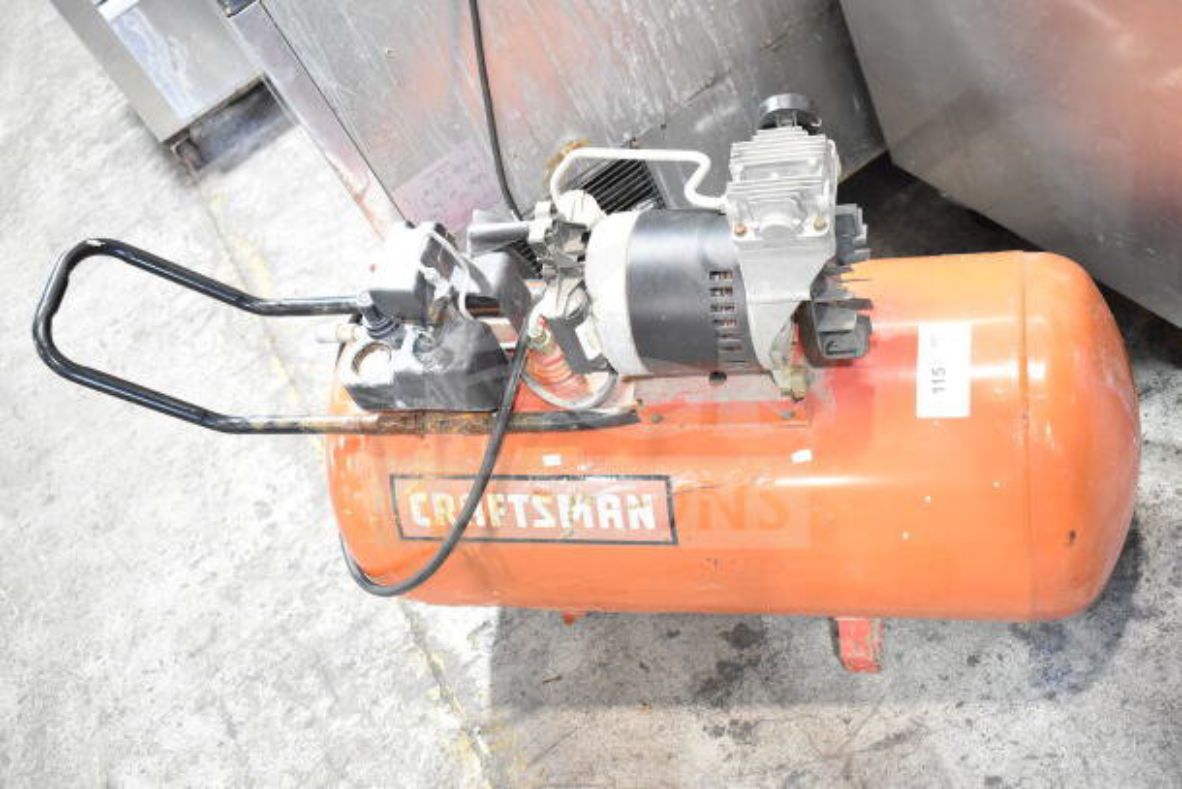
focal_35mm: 39
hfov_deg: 49.5
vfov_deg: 34.2
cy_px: 394
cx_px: 591
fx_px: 1281
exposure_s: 1/40
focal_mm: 26
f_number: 4
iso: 1600
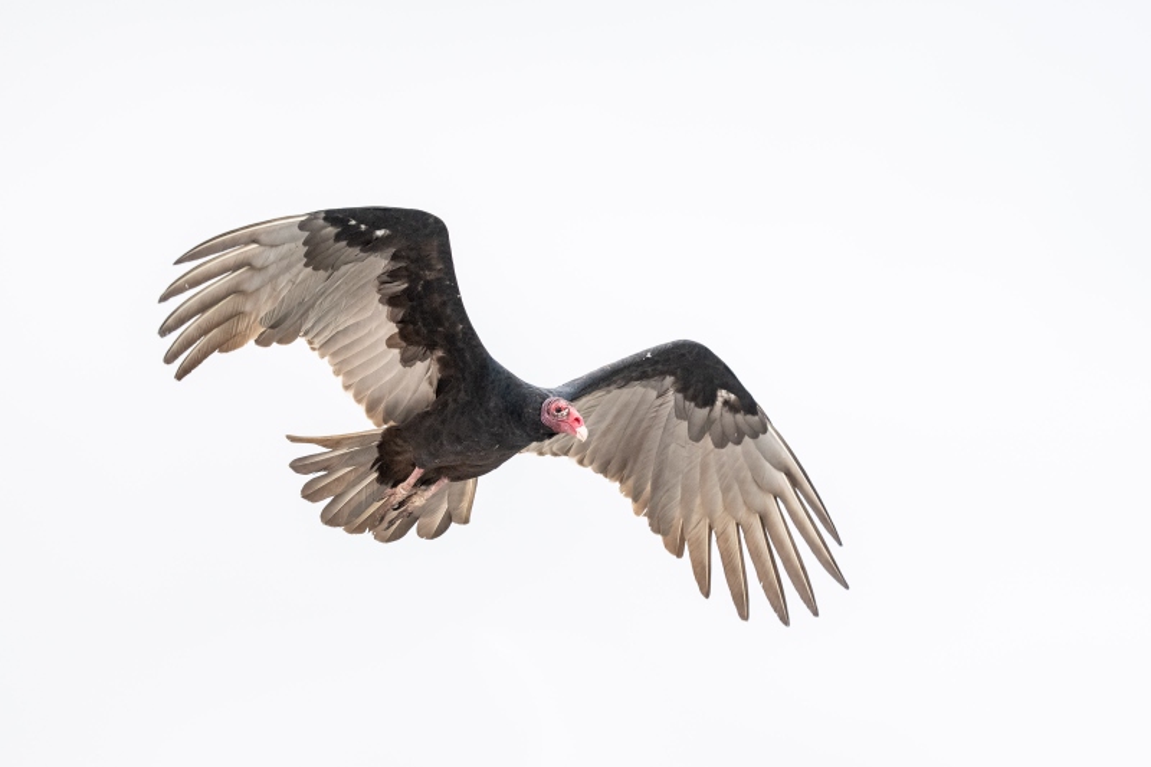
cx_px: 576
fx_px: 9589
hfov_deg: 6.9
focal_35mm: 300
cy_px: 384
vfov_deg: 4.6
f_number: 2.8
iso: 2500
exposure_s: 1/3200
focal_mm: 300
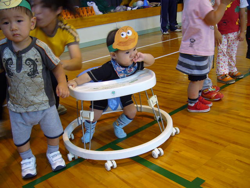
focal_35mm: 35
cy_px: 94
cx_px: 125
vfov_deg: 40.7
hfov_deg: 52.6
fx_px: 253
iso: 100
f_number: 2.8
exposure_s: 1/25
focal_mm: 5.8
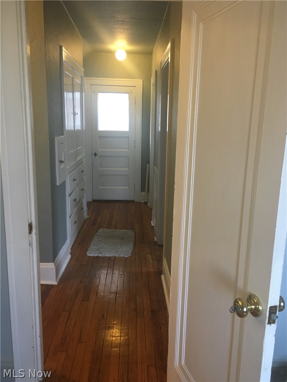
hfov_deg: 48.2
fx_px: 321
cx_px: 144
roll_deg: +0.7
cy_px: 191
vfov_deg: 61.7
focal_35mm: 29
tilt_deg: -11.4
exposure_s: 1/30
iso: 160
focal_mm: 4.15
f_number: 2.2
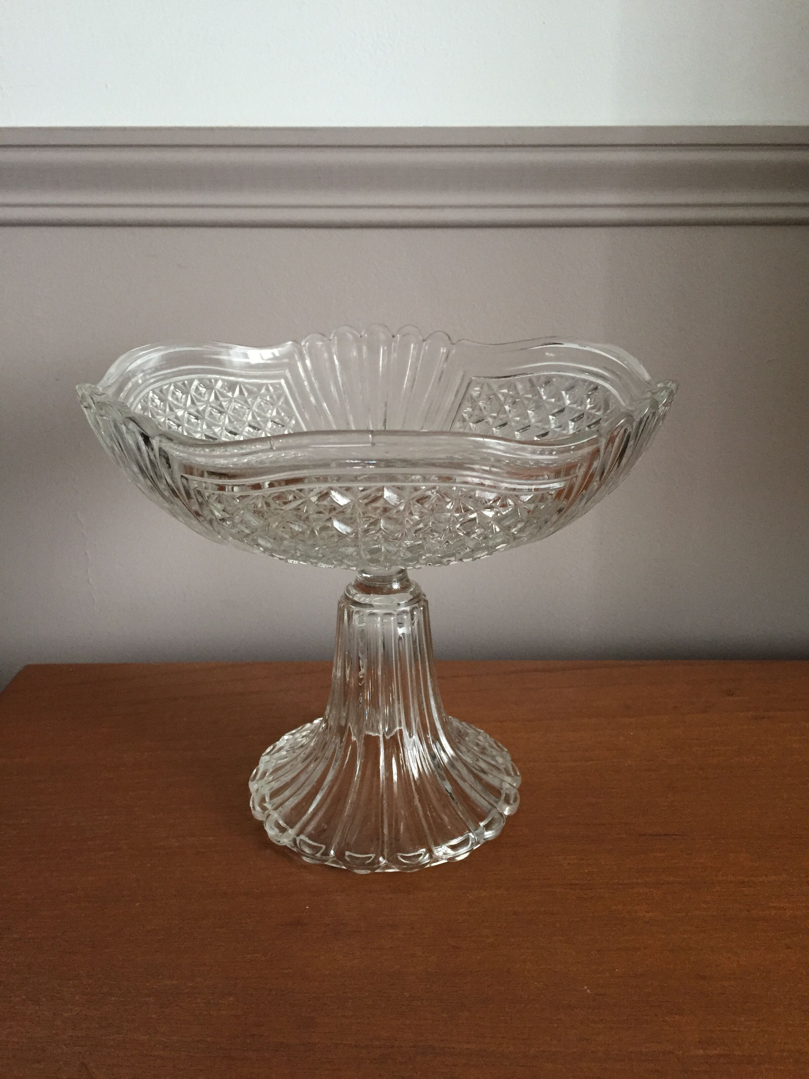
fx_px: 904
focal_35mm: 29
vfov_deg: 61.7
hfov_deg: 48.2
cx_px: 404
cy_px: 540
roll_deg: +0.4
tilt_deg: -19.0
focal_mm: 4.15
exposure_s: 1/33
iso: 250
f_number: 2.2
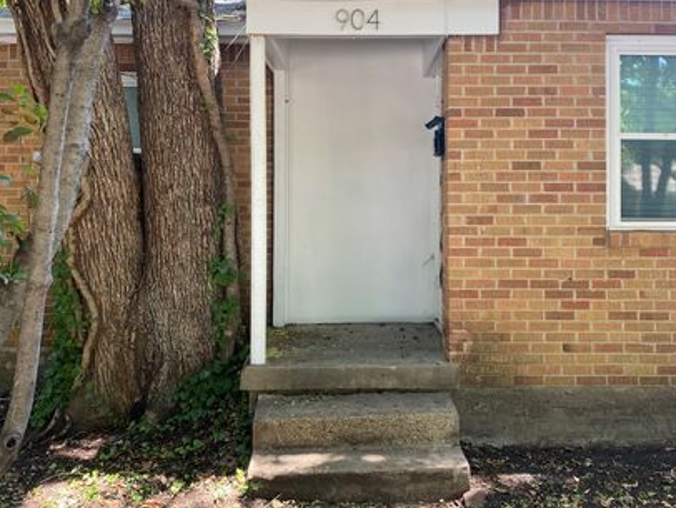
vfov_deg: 44.0
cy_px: 206
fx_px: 625
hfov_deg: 56.7
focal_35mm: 32
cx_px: 370
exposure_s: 1/122
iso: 64
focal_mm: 4.25
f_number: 1.8
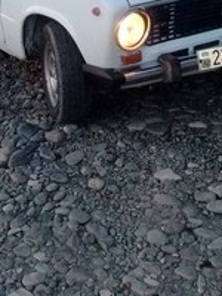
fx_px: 658
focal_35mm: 77
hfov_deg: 19.1
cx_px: 78
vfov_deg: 23.5
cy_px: -41
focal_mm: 3.3
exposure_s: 1/100
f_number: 2.2
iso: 125
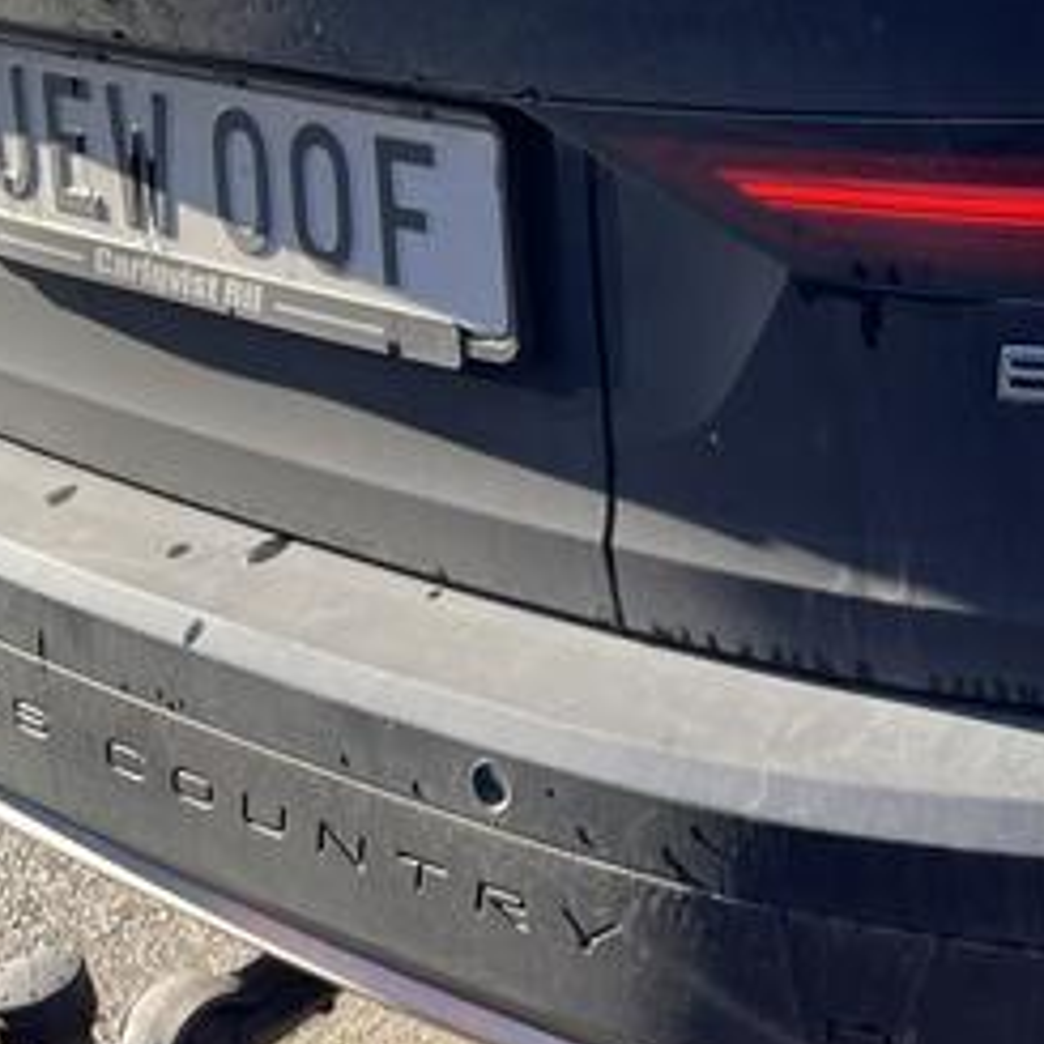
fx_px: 2559
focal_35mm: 75
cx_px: 1133
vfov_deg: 22.6
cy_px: 166
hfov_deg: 21.9
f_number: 1.6
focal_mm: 4.2
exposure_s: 1/590
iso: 32
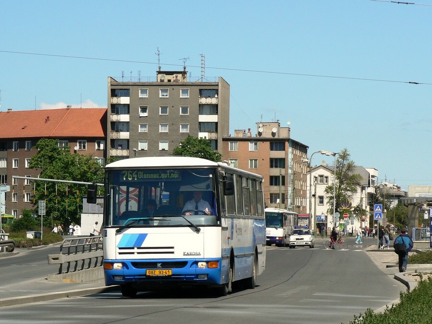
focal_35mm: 154
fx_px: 1922
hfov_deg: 12.8
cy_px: 162
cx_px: 216
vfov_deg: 9.6
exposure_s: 1/1300
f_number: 5.6
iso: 100
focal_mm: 25.7
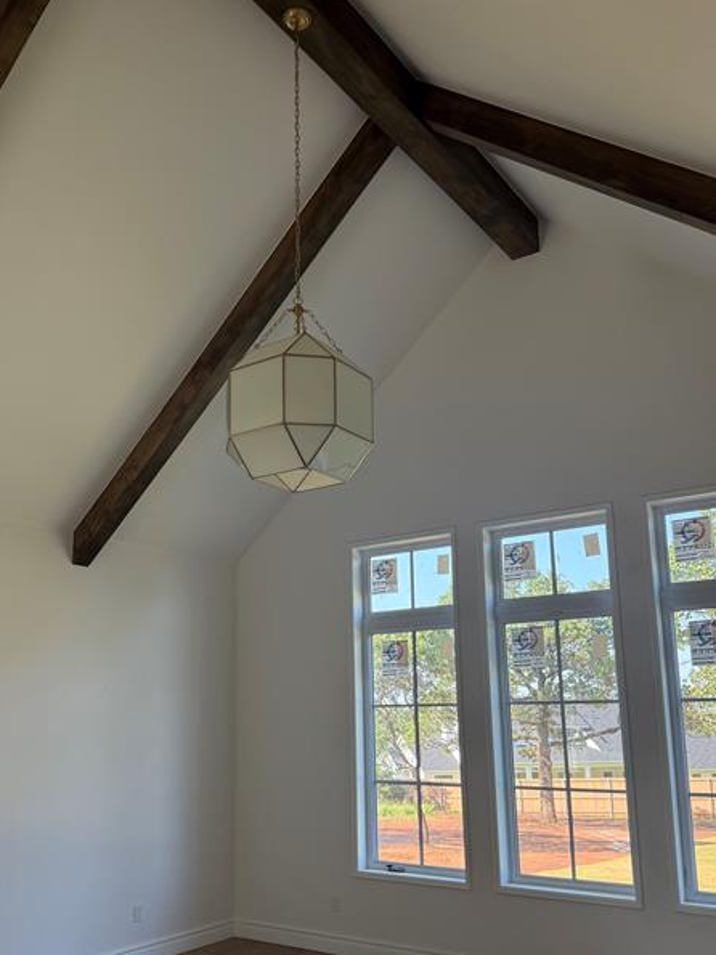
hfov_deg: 45.4
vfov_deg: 58.0
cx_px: 331
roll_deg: +0.8
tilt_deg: +12.1
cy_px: 557
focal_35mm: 31
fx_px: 855
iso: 125
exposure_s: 1/223
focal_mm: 6.76
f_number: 1.78
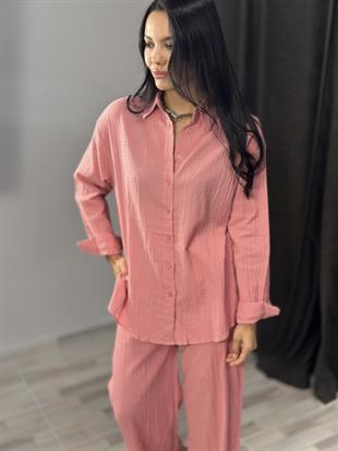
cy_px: 226
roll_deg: +1.8
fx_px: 625
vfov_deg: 39.6
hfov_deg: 30.3
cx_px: 169
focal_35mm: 48
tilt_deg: -20.3
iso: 125
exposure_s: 1/100
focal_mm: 6.86
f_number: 1.78
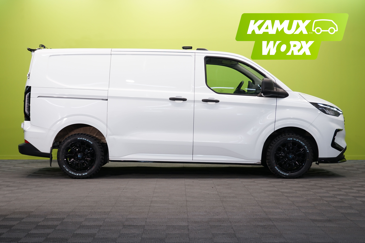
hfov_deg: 30.1
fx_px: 679
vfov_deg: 20.3
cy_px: 122
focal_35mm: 67
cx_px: 182
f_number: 5.6
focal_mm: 67
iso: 400
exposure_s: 1/40
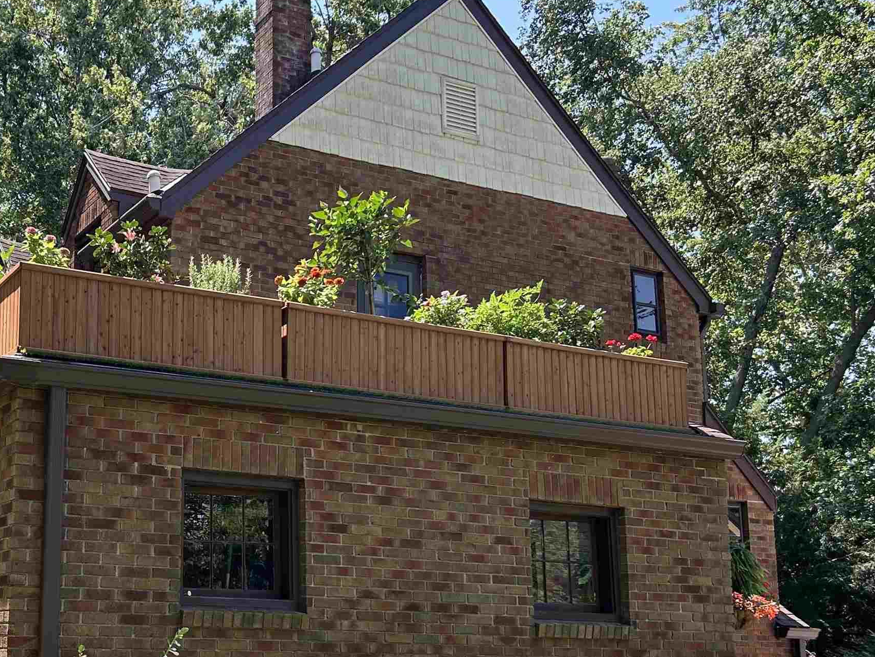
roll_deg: -0.8
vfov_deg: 30.7
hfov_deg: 39.1
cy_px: 437
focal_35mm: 47
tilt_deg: +10.1
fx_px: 1188
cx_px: 192
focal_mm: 5.7
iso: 50
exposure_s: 1/743
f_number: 1.5
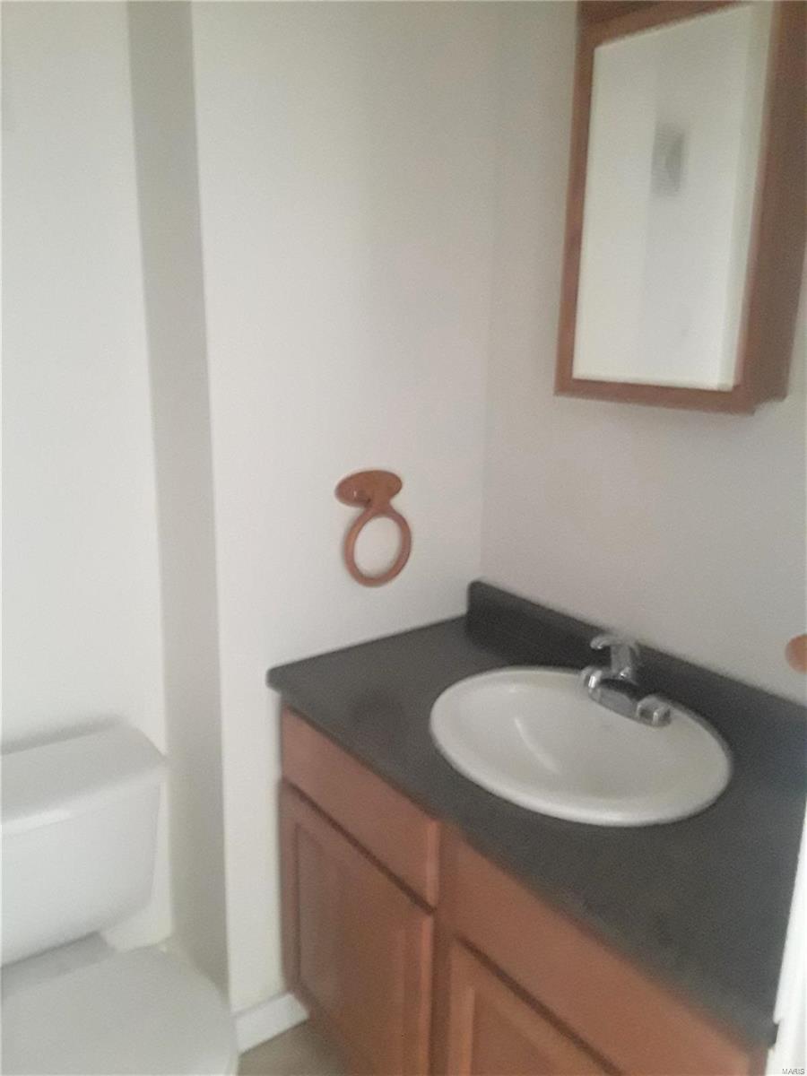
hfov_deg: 49.7
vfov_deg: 63.4
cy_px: 538
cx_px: 404
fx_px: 870
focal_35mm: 28
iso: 500
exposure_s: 1/15
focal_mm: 2.9
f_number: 1.9
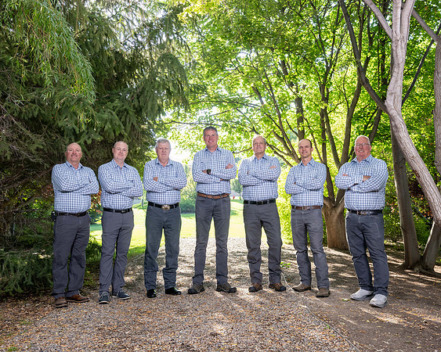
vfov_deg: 36.7
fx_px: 532
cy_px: 176
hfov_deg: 45.0
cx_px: 231
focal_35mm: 41
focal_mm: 35
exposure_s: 1/200
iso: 640
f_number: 6.3
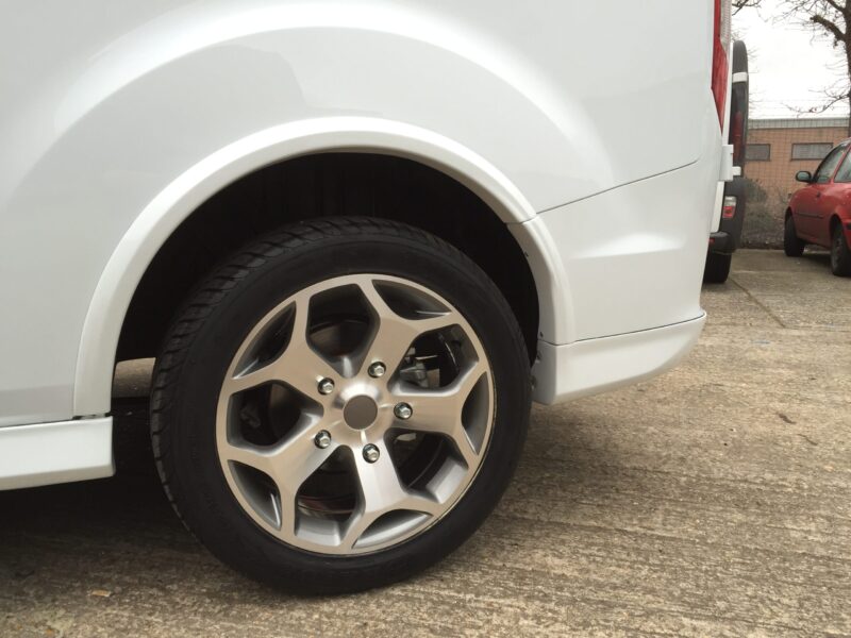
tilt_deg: -6.6
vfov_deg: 48.2
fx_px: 713
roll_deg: -1.1
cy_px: 319
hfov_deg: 61.7
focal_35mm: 29
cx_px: 426
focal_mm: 4.15
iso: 40
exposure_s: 1/120
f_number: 2.2
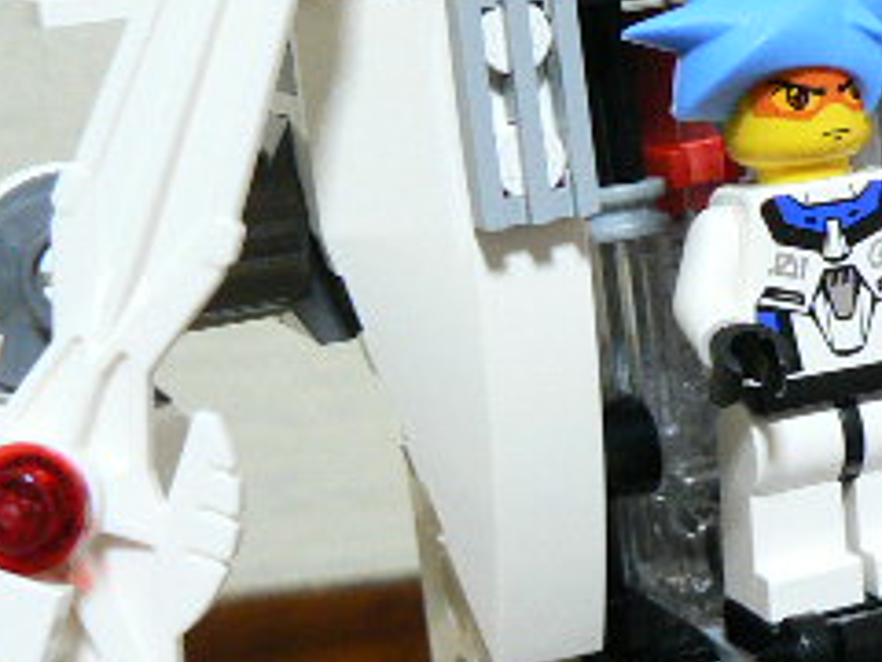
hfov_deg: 20.1
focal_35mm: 96
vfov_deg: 15.4
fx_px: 2446
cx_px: 768
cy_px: 276
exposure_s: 1/8
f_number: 2.8
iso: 200
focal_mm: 6
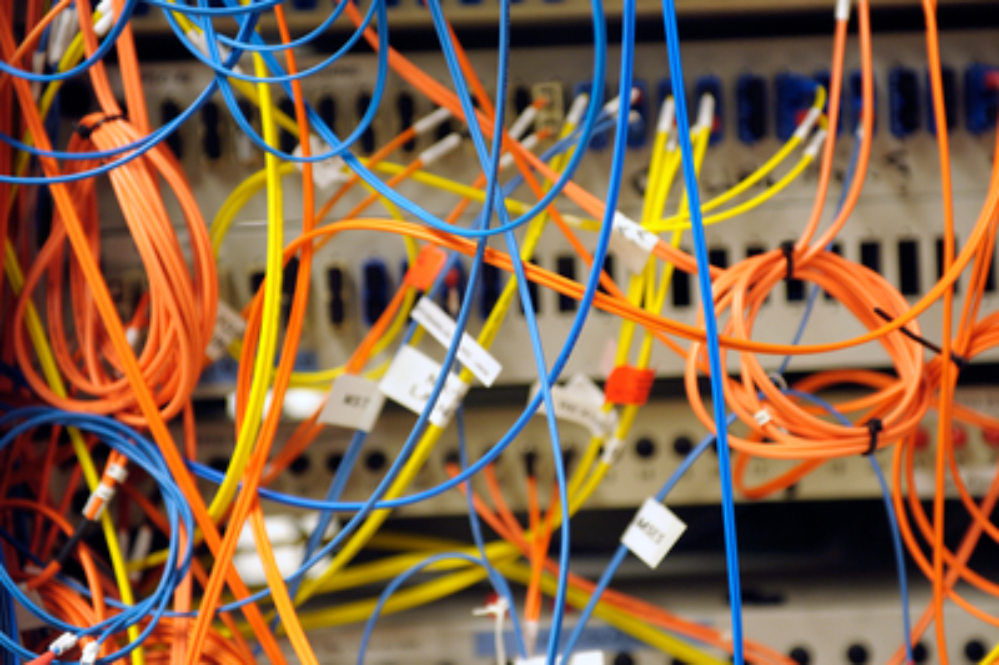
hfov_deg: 24.2
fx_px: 2329
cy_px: 286
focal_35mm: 84
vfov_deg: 16.2
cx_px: 577
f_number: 2.8
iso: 1600
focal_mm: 70
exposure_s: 1/125
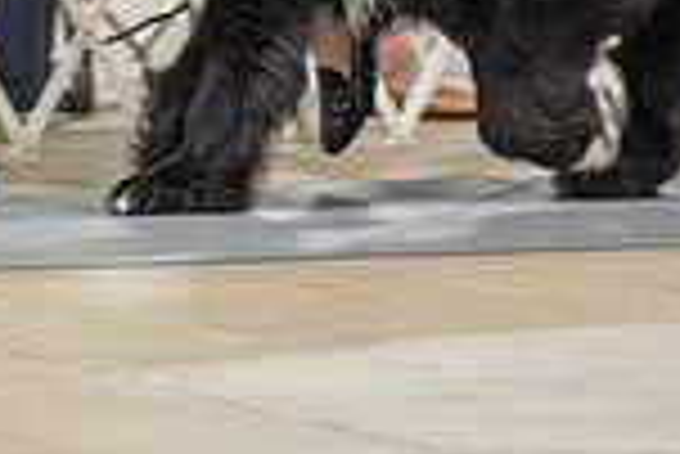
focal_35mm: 512
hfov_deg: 4.0
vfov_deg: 2.7
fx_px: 9680
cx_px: 234
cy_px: -245
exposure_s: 1/160
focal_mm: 133
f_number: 2.8
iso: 2500
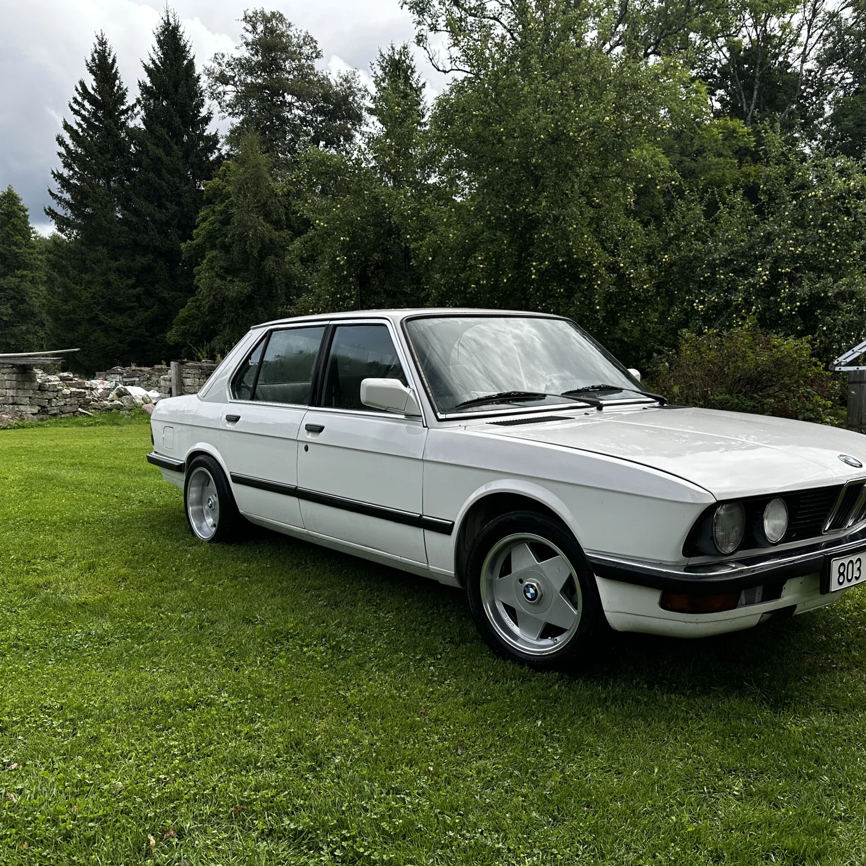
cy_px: 443
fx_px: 821
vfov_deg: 55.6
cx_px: 464
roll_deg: +0.1
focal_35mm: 29
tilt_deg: -5.0
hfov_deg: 55.6
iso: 80
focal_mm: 6.86
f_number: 1.78
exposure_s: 1/1541
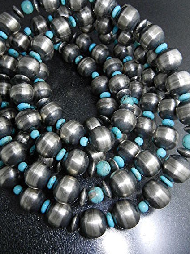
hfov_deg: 41.8
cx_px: 85
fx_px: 249
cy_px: 111
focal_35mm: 34
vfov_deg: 53.8
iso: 797
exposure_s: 1/30
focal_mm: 5.4
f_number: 7
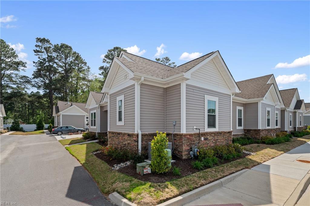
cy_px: 103
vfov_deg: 71.9
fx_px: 142
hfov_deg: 95.1
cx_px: 155
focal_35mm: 16
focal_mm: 16.5
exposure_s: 1/160
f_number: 8
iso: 125
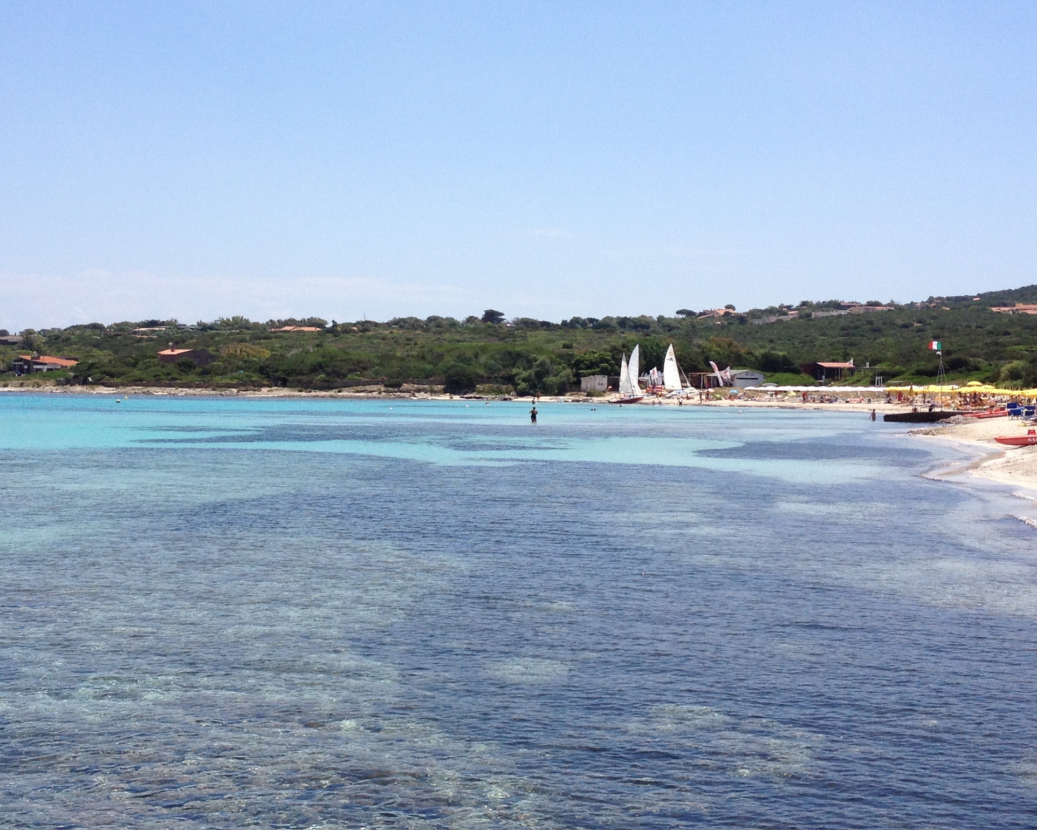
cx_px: 484
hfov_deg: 32.5
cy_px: 382
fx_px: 1780
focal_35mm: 58
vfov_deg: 26.2
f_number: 2.4
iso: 50
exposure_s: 1/2513
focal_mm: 4.28
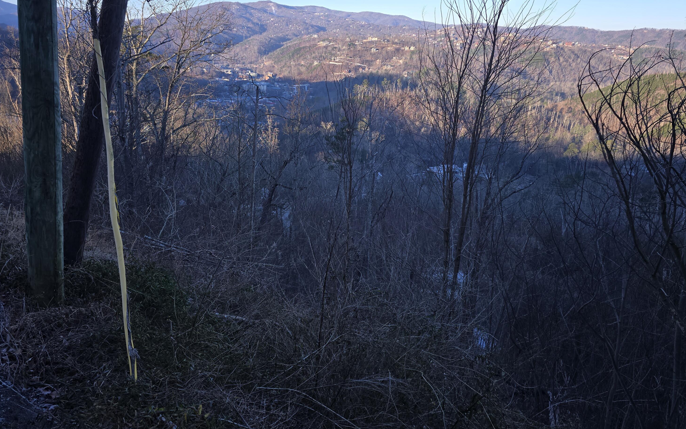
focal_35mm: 25
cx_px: 338
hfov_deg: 72.5
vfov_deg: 49.3
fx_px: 467
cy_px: 216
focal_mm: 6.3
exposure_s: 1/179
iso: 12
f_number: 1.7
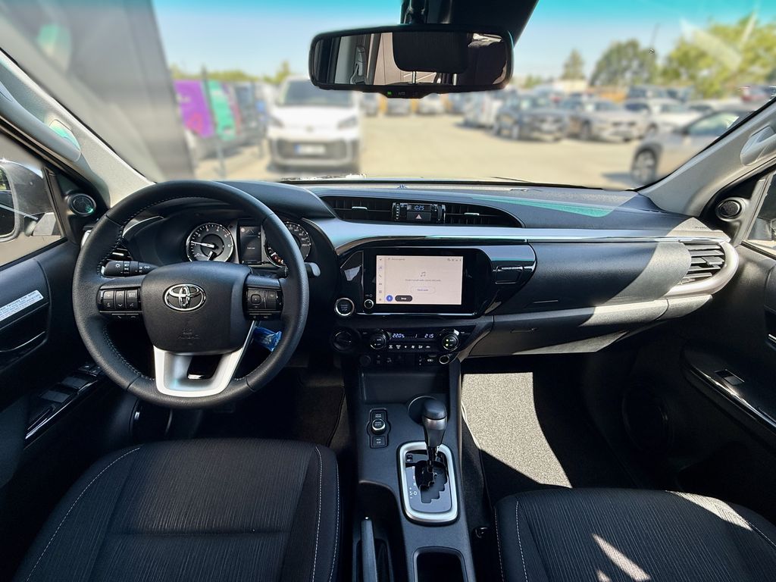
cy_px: 291
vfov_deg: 78.1
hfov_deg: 94.5
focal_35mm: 16
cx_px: 388
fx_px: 359
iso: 64
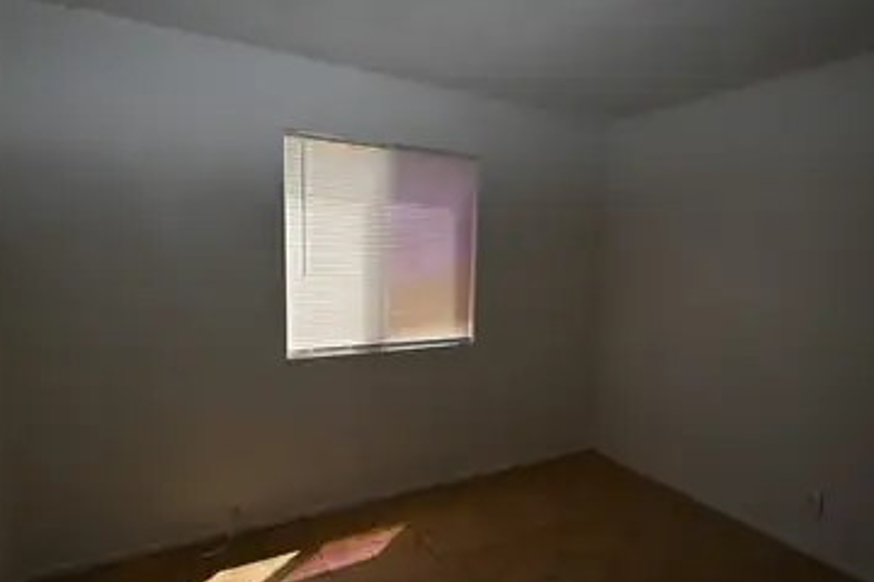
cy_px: 302
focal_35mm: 20
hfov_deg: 84.0
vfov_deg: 61.9
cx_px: 430
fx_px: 486
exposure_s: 1/125
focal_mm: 12
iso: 200
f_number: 5.6
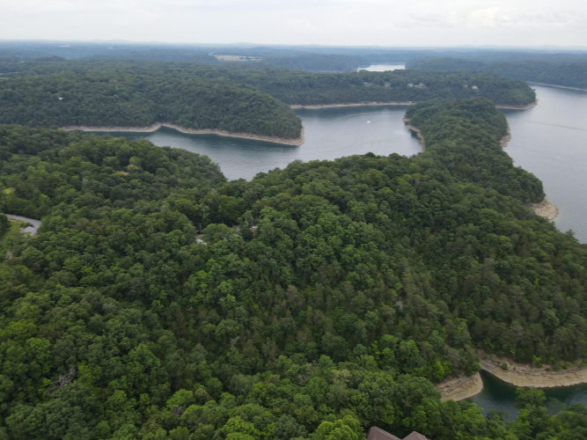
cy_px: 220
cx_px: 294
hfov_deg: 71.6
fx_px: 407
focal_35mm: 24
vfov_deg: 56.8
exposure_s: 1/320
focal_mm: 4.5
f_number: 2.8
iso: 110
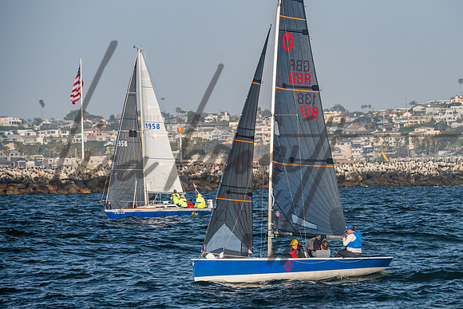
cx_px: 266
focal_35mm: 243
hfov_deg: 8.5
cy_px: 154
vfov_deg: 5.7
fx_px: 3122
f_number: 8
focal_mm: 200
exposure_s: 1/1000
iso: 400
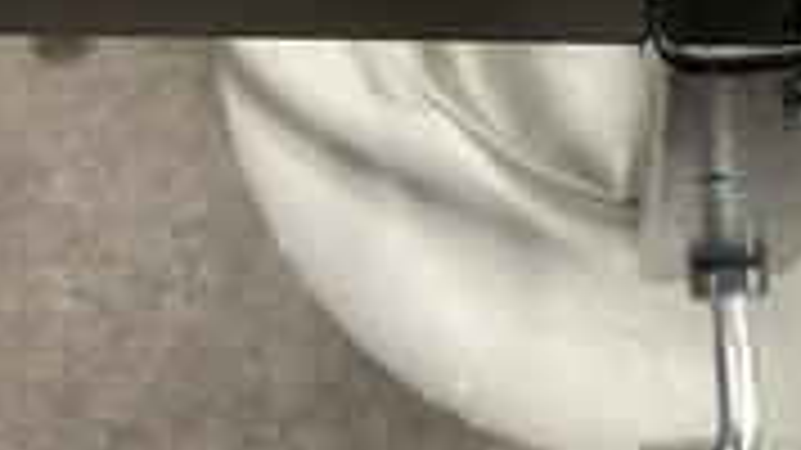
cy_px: -22
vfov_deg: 16.5
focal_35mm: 71
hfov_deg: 28.9
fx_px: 1508
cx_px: 675
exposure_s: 1/30
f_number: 1.8
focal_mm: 3
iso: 250
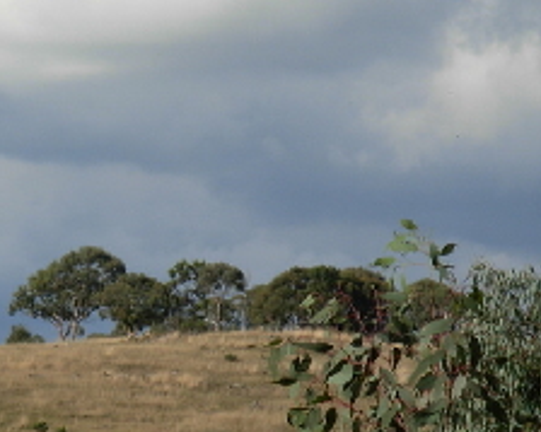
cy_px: 340
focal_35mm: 397
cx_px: 121
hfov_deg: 4.9
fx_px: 6354
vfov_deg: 3.9
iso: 79
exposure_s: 1/683
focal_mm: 31.4
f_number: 5
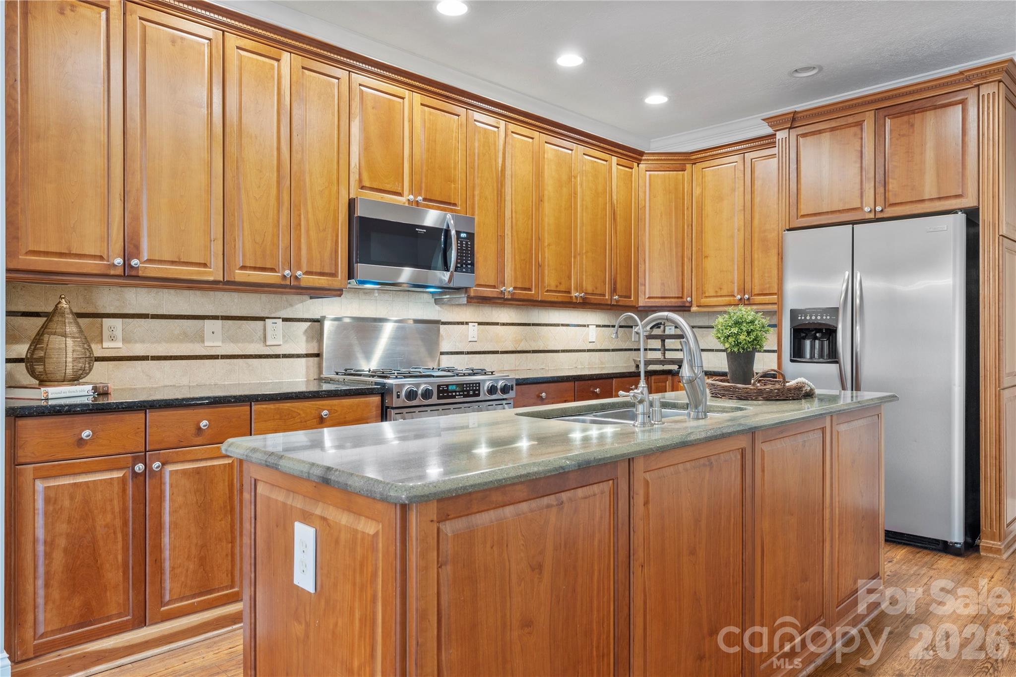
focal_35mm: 24
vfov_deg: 53.1
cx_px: 508
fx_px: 677
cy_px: 338
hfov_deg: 73.7
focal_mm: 24
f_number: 10
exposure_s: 1/1.67
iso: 160
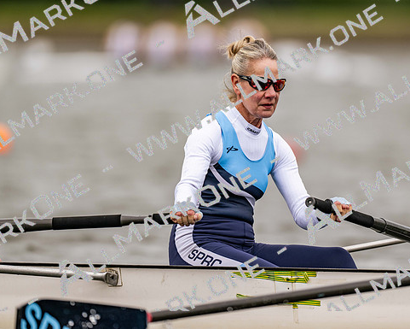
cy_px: 164
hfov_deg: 2.8
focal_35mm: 679
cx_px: 232
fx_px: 8241
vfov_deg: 2.3
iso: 320
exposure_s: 1/2500
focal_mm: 600
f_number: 4
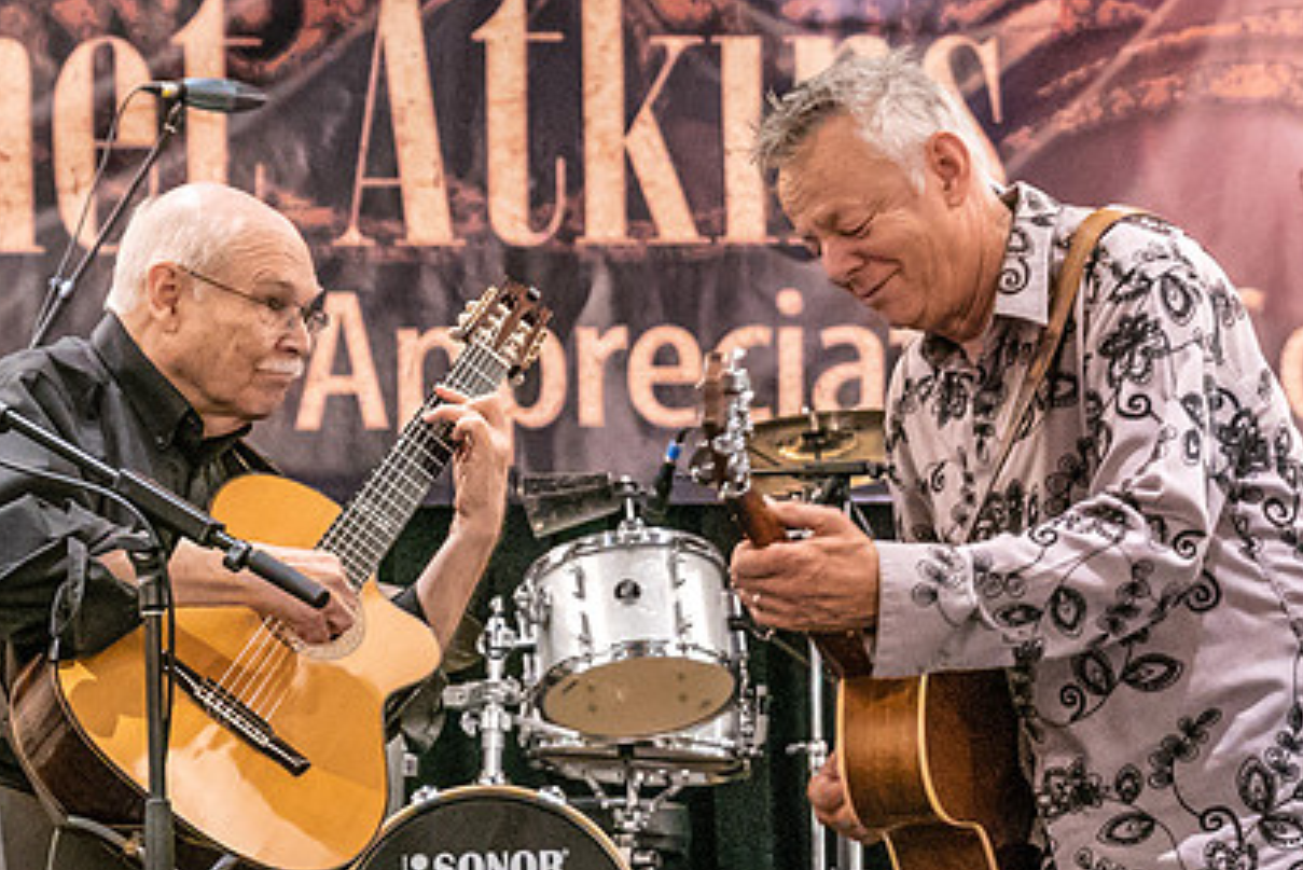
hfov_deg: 14.6
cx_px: 653
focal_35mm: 140
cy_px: 497
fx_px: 5069
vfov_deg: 9.8
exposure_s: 1/160
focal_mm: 69
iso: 8000
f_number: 5.6
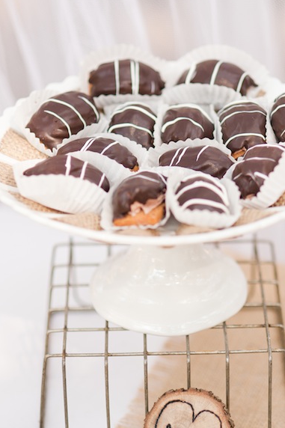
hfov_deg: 10.2
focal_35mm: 134
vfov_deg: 15.3
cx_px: 187
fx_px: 1592
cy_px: 233
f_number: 2.8
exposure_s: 1/320
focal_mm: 85
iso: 200
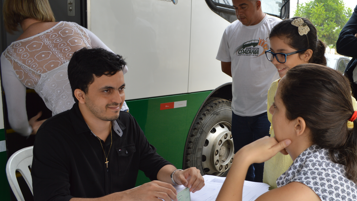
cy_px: 129
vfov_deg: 31.8
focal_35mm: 37
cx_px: 231
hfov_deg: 53.2
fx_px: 350
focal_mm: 18
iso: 100
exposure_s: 1/80
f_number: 5.6
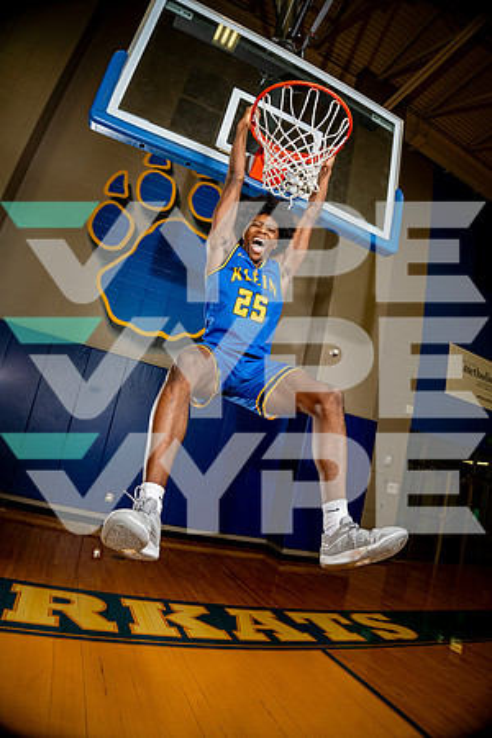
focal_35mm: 20
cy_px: 369
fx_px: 410
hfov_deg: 61.9
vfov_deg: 84.0
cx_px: 246
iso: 160
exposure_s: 1/250
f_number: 4
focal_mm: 20
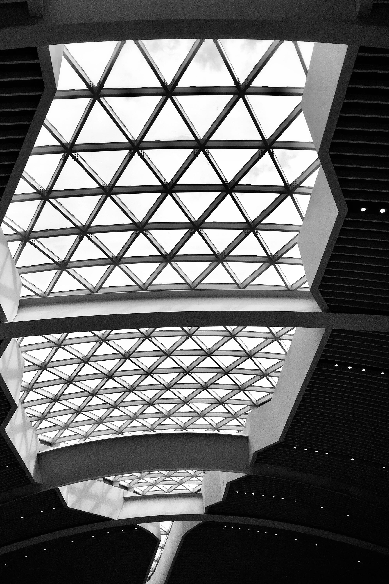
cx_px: 169
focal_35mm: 31
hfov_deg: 42.2
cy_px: 293
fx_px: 502
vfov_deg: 60.3
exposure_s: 1/807
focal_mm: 4.15
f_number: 2.2
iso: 32
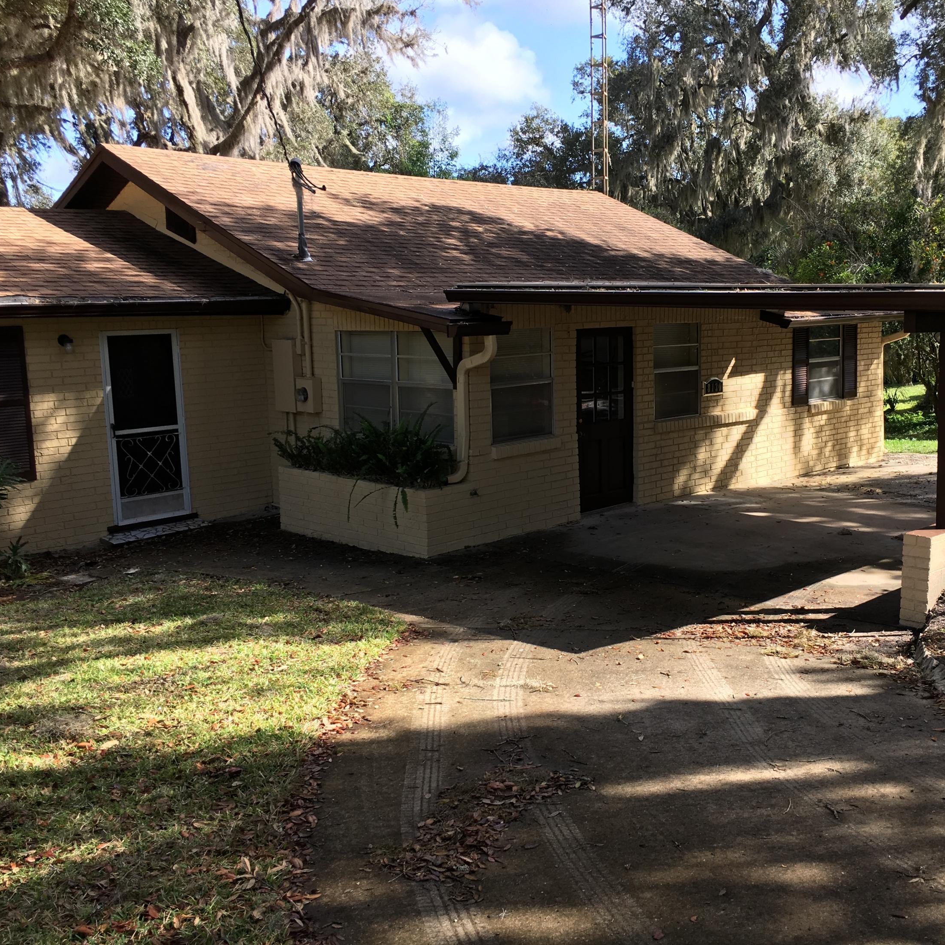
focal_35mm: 35
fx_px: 1081
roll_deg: +0.4
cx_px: 586
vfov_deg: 47.2
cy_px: 462
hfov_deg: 46.8
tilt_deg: -9.2
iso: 25
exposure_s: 1/422
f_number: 2.2
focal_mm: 4.15
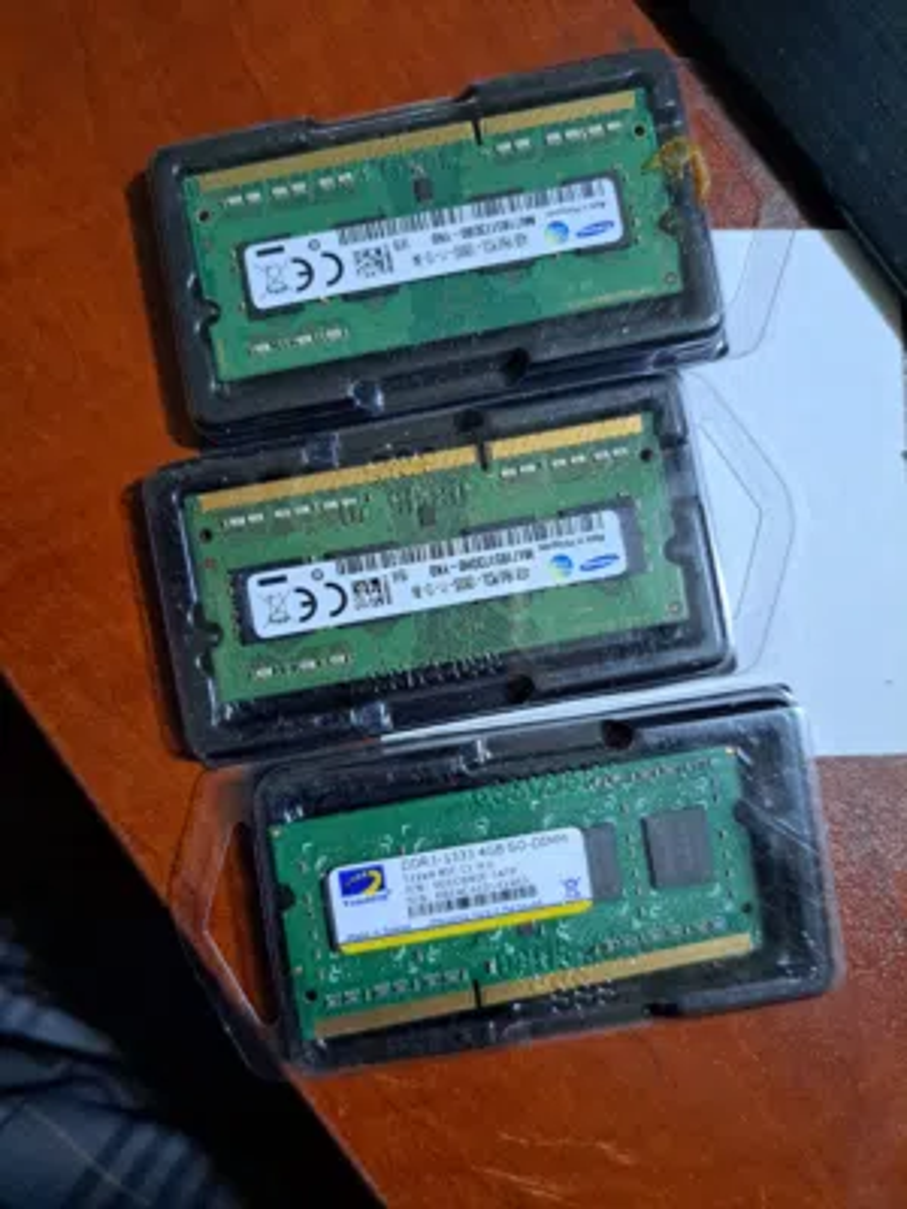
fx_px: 838
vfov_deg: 71.6
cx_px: 454
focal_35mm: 24
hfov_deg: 56.8
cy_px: 604
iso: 320
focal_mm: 5.23
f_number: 1.8
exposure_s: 1/50
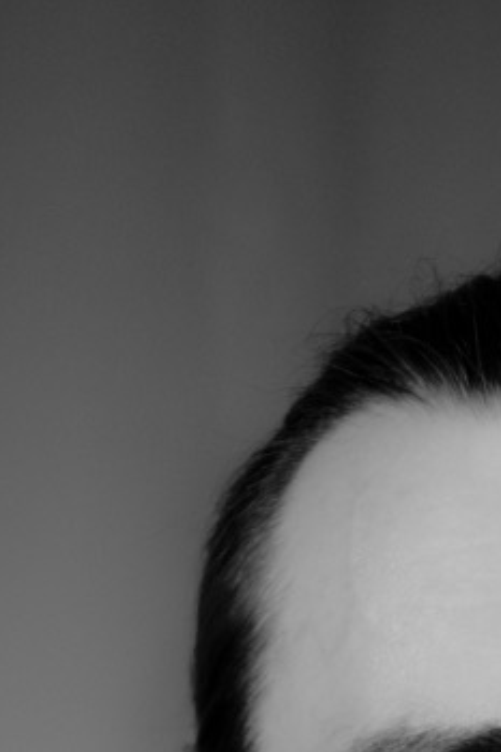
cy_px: 1573
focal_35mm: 150
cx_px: 275
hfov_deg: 9.1
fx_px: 3134
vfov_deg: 12.0
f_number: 1.4
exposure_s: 1/500
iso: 800
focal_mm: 23
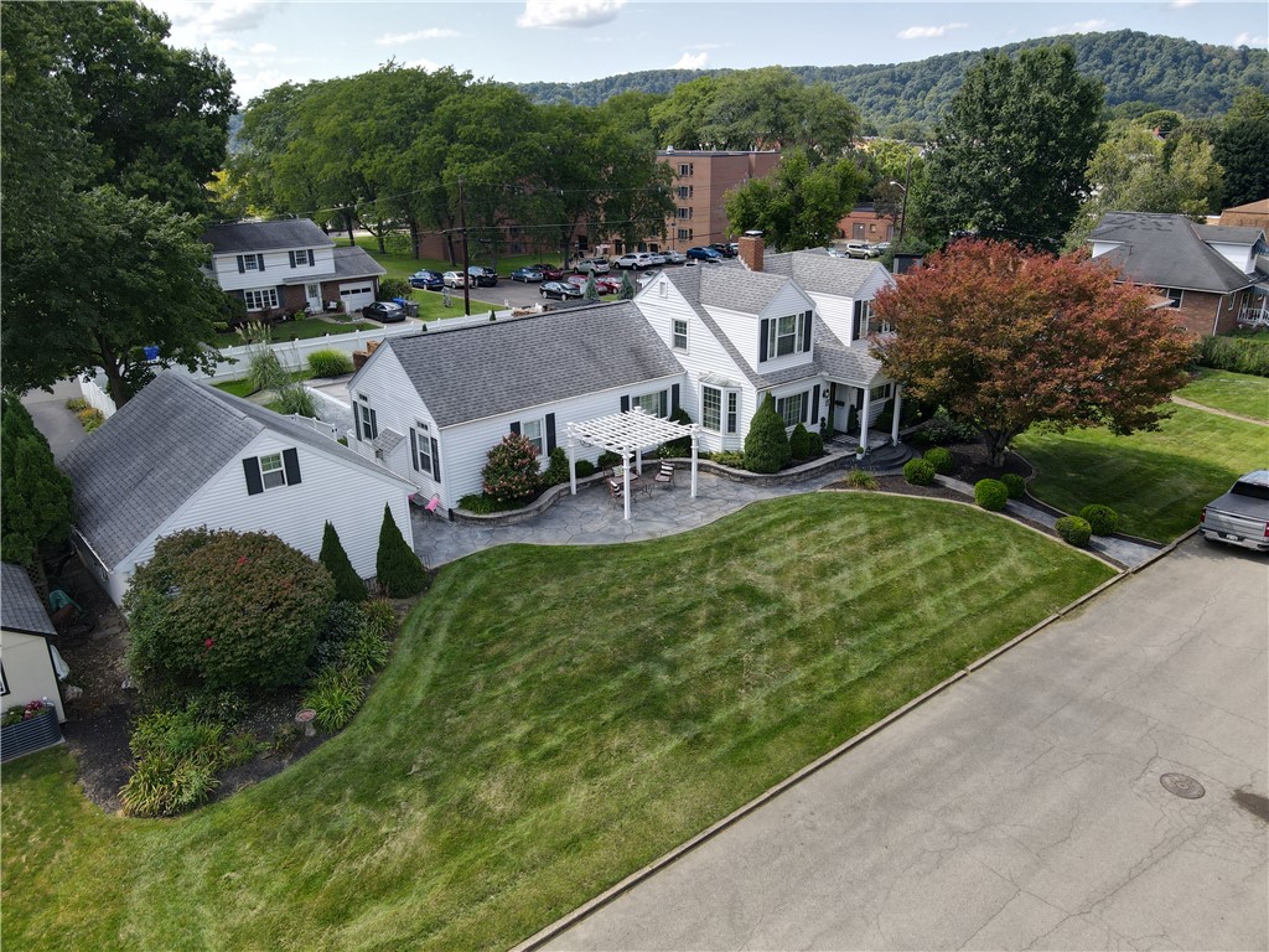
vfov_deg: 56.8
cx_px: 634
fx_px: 880
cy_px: 476
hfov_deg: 71.6
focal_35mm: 24
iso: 110
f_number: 2.8
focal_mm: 4.5
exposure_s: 1/350
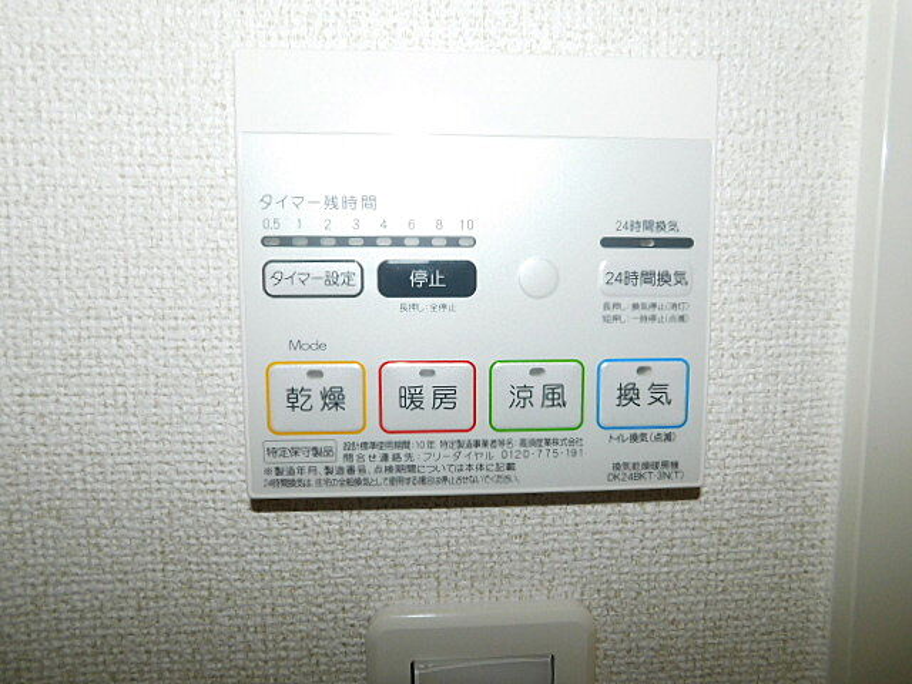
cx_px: 456
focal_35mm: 23
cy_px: 342
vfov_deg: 58.9
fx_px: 606
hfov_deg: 73.9
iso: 180
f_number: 3
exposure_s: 1/30
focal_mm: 4
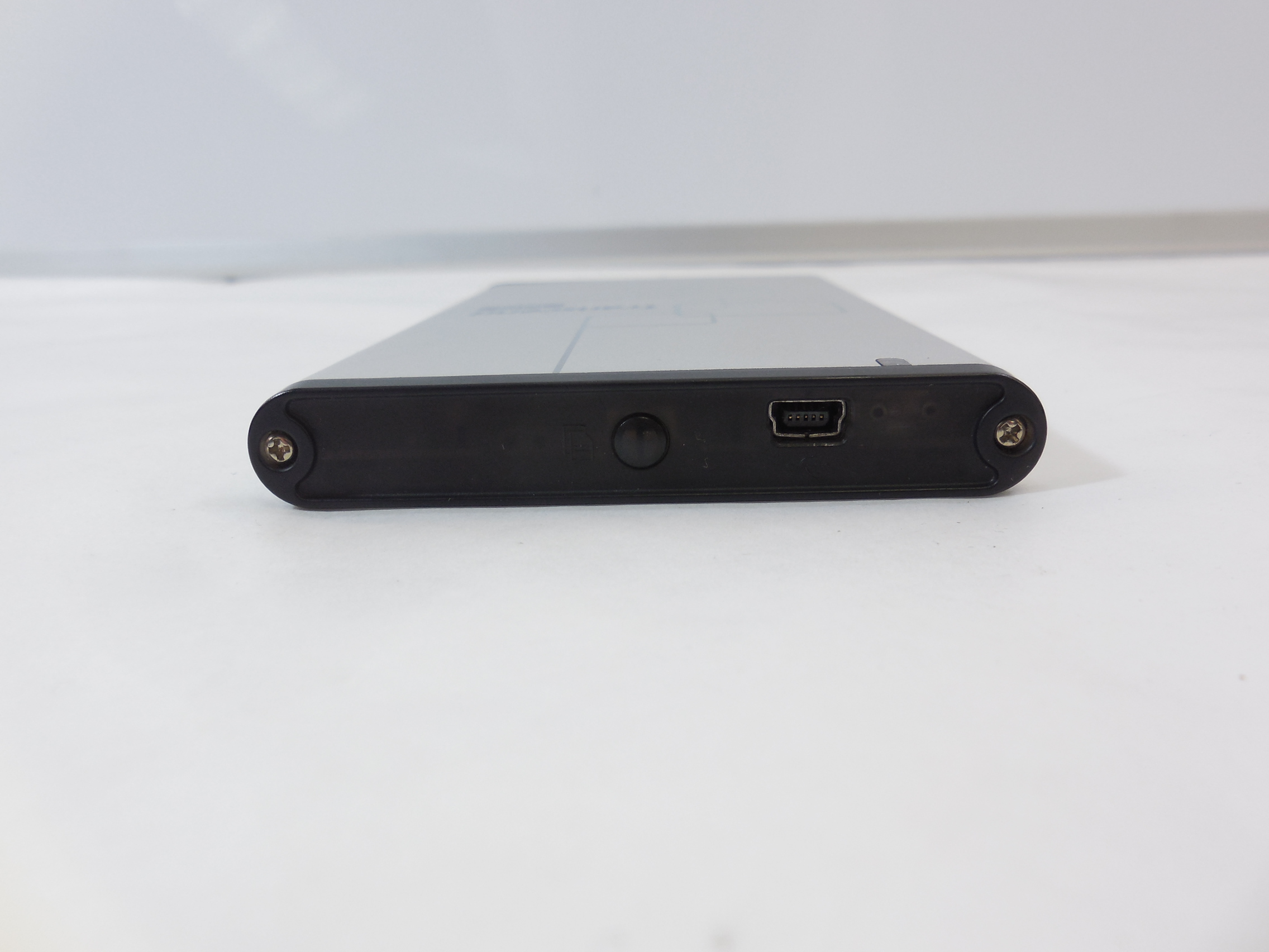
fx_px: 953
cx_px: 634
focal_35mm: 26
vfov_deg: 53.1
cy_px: 476
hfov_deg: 67.3
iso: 125
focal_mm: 4.6
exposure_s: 1/40
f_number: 3.5
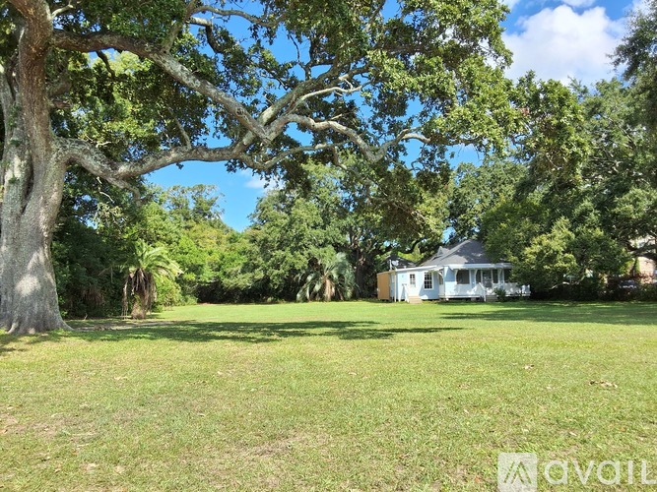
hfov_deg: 63.5
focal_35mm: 28
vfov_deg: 49.7
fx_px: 531
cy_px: 246
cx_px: 328
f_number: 1.9
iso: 32
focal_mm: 2.91
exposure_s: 1/1134
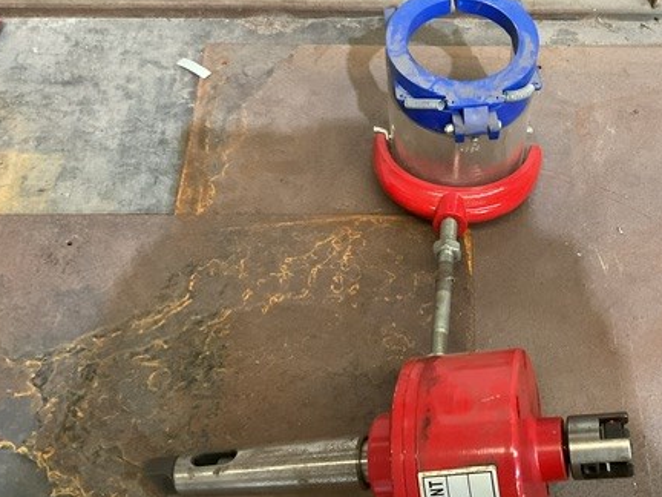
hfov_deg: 43.0
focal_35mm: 43
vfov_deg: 33.6
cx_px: 458
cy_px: 281
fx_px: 822
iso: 250
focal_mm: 3
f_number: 1.8
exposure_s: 1/40
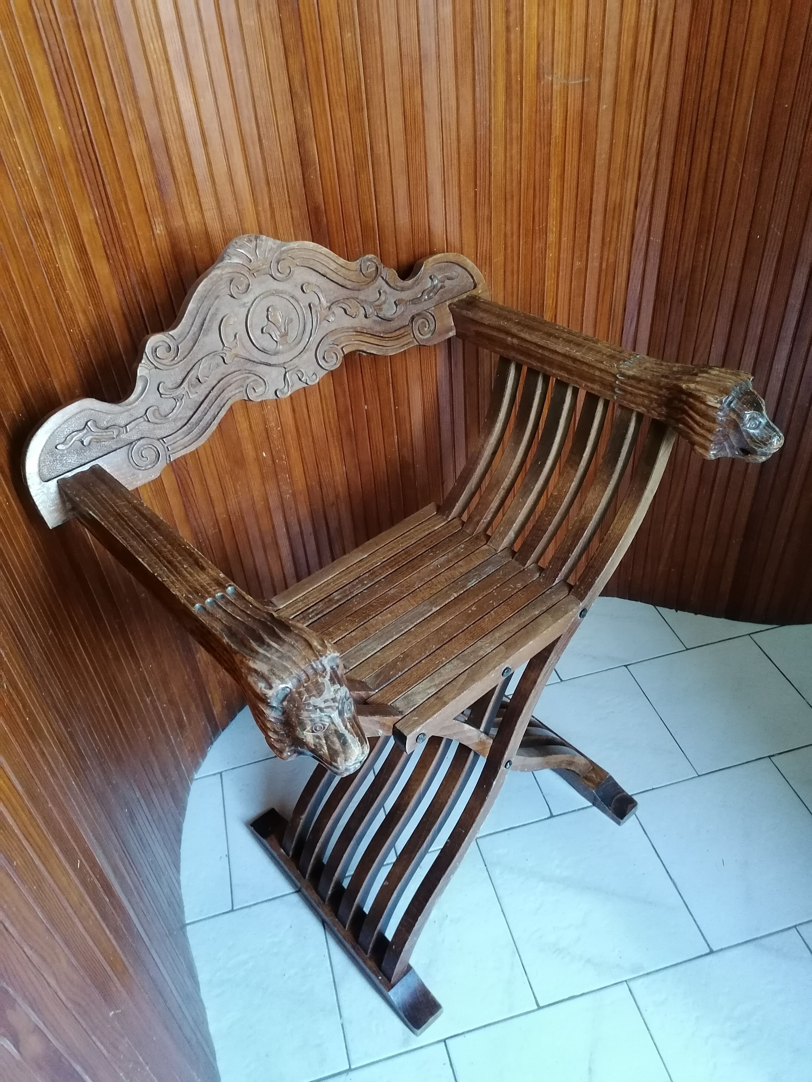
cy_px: 541
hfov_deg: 51.4
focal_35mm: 27
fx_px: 844
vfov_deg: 65.3
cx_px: 406
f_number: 1.8
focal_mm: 4.75
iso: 1250
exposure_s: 1/17.1
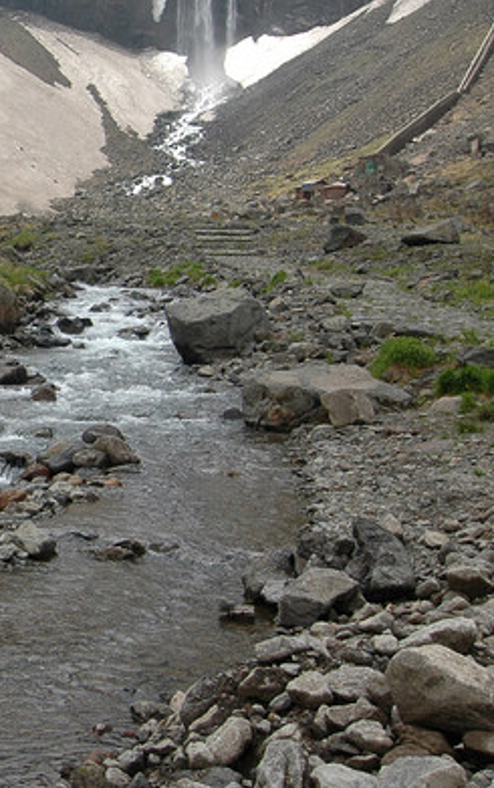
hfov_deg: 22.1
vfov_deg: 38.8
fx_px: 1116
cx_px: -167
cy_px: 334
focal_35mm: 52
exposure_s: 1/100
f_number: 11
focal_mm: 19
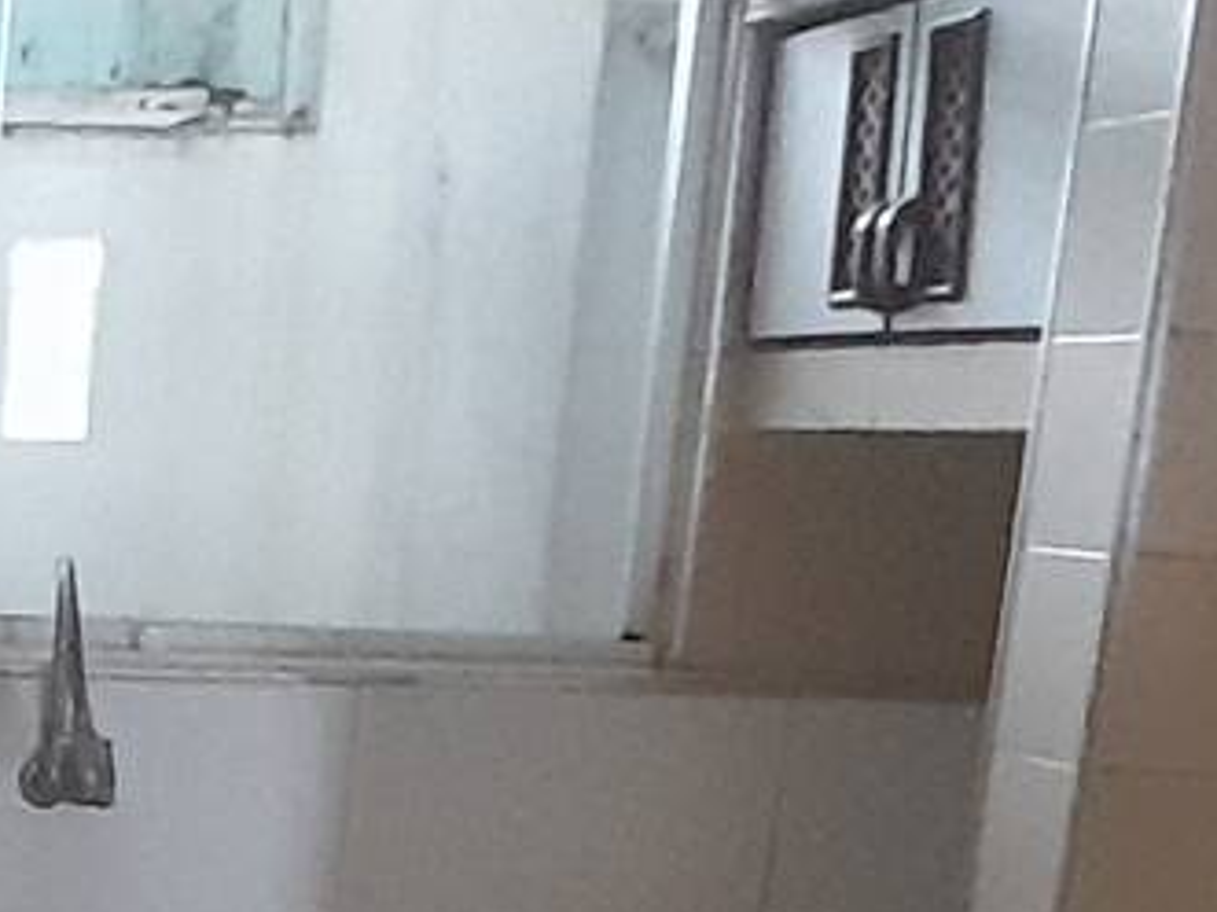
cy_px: 919
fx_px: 2601
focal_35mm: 74
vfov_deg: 19.3
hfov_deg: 22.9
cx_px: -449
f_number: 2.2
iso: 800
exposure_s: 1/20
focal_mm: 1.46
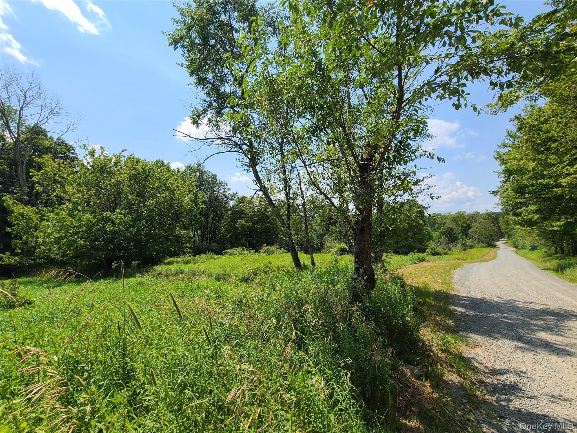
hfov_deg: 106.2
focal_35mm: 13
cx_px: 288
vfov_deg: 89.9
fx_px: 217
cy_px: 216
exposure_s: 1/1819
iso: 50
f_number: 2.2
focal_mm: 2.2
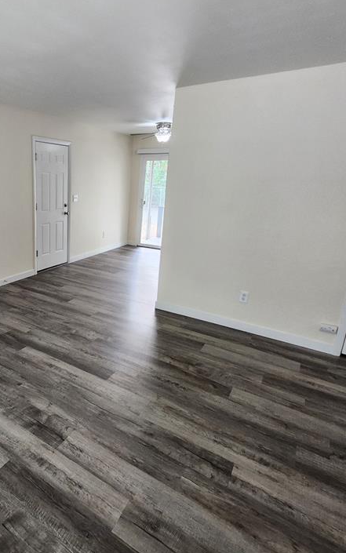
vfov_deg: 85.0
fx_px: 302
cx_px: 70
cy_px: 267
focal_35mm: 20
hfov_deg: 55.5
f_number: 2.2
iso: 320
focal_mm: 1.74
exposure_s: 1/60
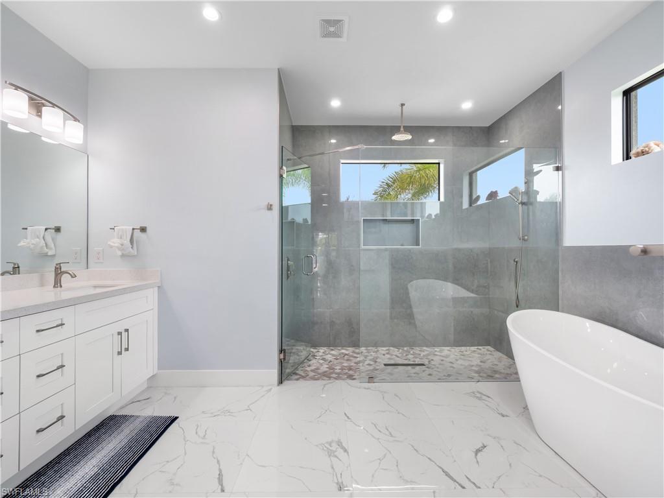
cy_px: 249
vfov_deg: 85.7
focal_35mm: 14
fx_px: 269
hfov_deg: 102.1
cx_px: 332
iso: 200
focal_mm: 7
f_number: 7.1
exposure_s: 1/25
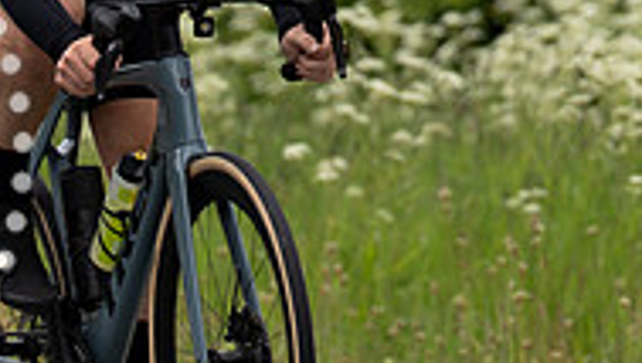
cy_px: -316
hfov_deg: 2.3
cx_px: 342
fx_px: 16027
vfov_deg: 1.3
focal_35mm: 940
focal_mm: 200
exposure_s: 1/1250
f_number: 3.2
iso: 125
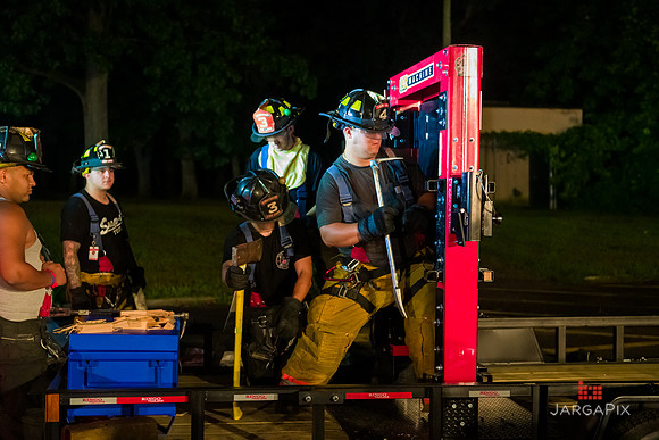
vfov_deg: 26.0
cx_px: 330
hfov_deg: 38.2
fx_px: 952
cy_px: 220
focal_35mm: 52
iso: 6400
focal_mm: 52
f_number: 3.2
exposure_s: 1/125
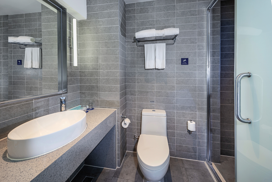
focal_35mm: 14
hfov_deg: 104.2
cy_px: 91
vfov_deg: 81.3
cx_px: 136
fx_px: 106
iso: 100
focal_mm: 14
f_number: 16
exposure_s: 1/5
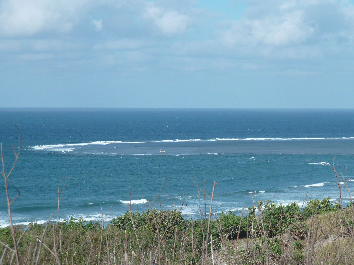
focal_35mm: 119
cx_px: 177
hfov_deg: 16.6
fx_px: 1217
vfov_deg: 12.5
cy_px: 132
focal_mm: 19.5
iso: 80
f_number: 5
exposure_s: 1/500
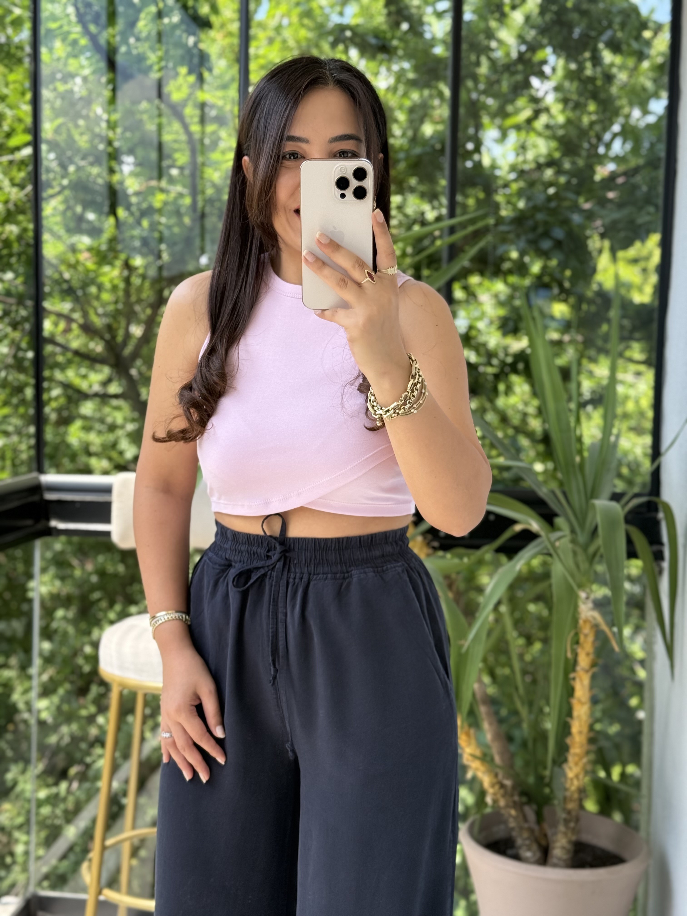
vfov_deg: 39.7
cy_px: 458
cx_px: 344
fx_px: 1270
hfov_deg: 30.3
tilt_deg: -19.3
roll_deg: -0.8
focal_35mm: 48
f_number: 1.78
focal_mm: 6.76
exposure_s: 1/398
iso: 100
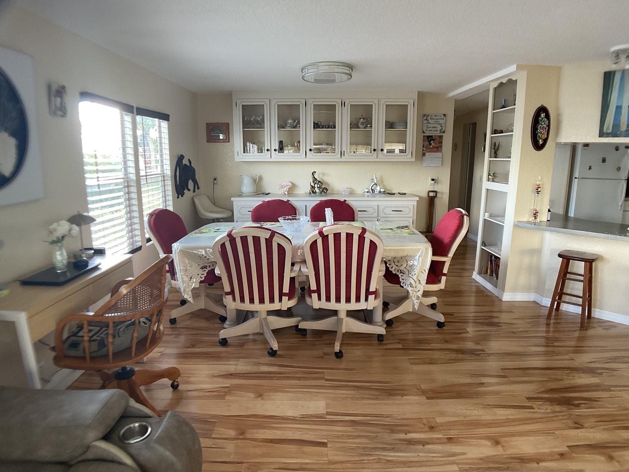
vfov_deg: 46.8
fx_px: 545
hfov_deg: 60.0
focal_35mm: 30
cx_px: 317
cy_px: 235
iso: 80
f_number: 1.8
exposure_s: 1/60
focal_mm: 3
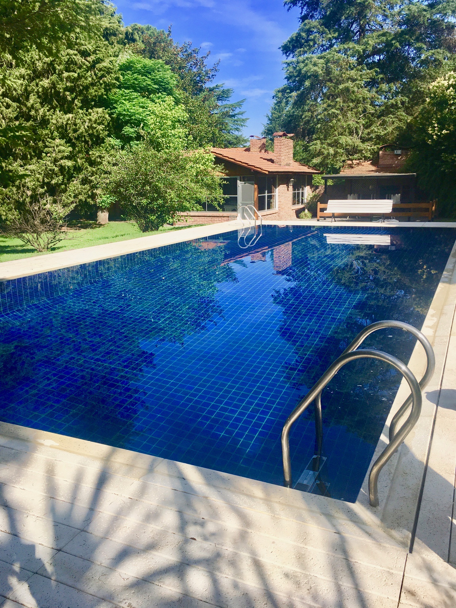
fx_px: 509
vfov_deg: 61.7
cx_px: 228
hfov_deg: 48.2
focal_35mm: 29
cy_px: 304
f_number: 2.2
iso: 25
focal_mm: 4.15
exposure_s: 1/1876
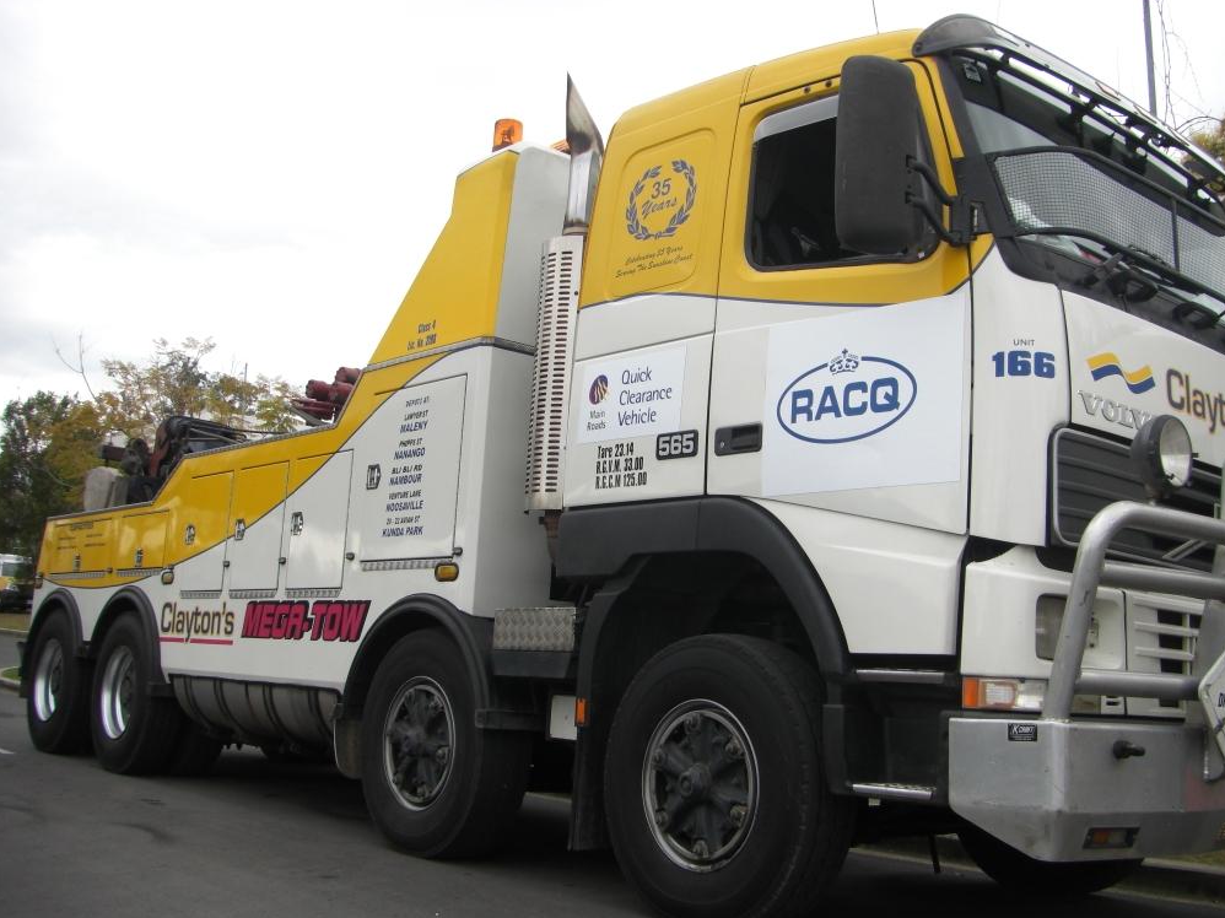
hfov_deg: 47.9
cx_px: 603
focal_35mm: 39
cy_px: 459
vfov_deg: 36.8
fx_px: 1380
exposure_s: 1/250
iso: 64
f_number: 3.4
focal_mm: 6.3
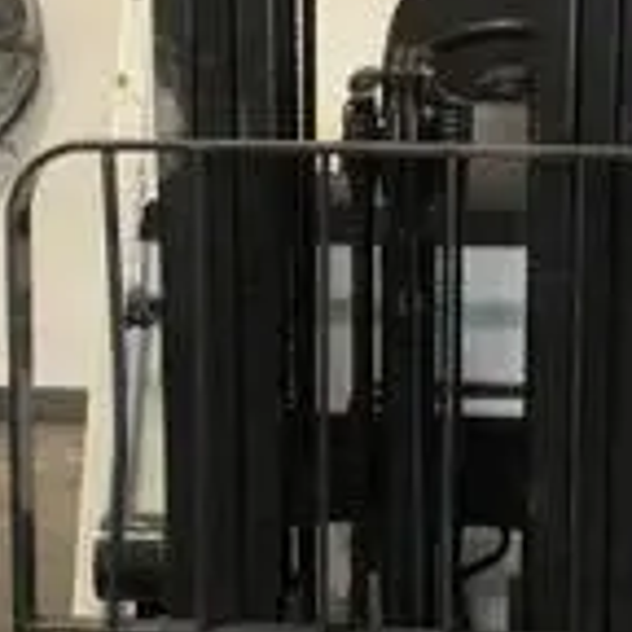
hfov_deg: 16.9
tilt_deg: -10.5
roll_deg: -0.3
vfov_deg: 16.9
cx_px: 382
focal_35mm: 103
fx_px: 2128
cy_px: 285
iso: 40
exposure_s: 1/20
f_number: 1.8
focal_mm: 4
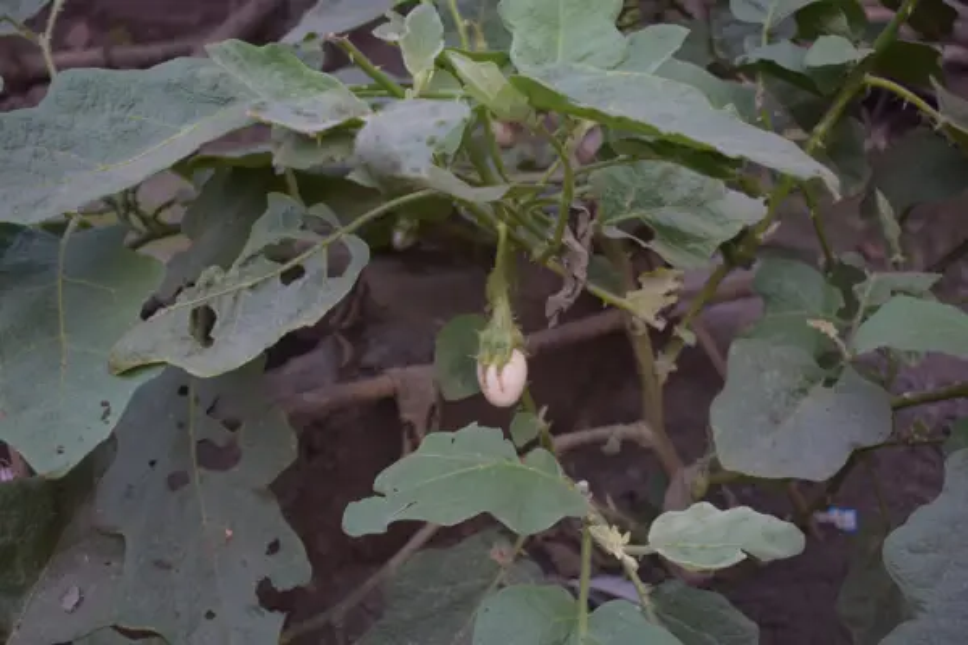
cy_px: 322
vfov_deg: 28.1
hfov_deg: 41.1
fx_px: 1291
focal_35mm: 48
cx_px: 484
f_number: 4.5
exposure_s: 1/60
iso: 360
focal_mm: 32
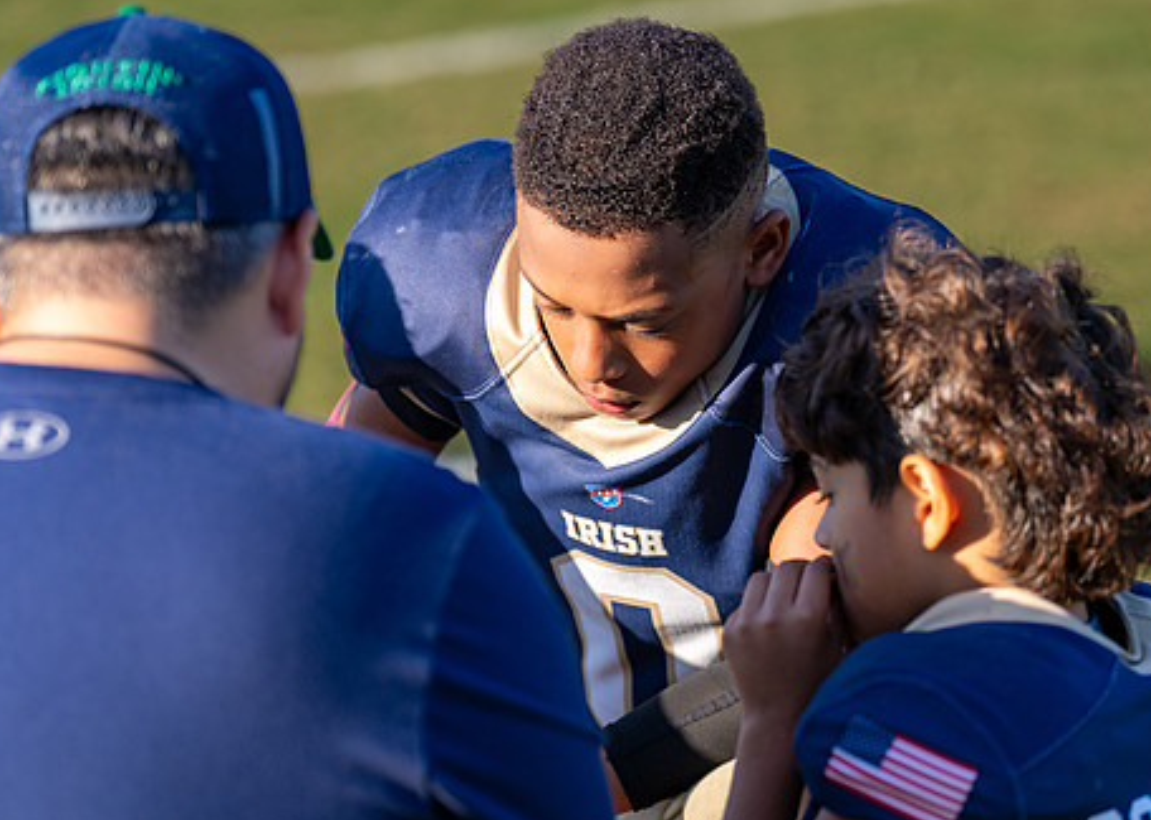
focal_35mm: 155
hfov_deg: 13.0
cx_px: 645
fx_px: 5063
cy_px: 363
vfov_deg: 9.3
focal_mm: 107
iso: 200
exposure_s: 1/1600
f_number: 2.8
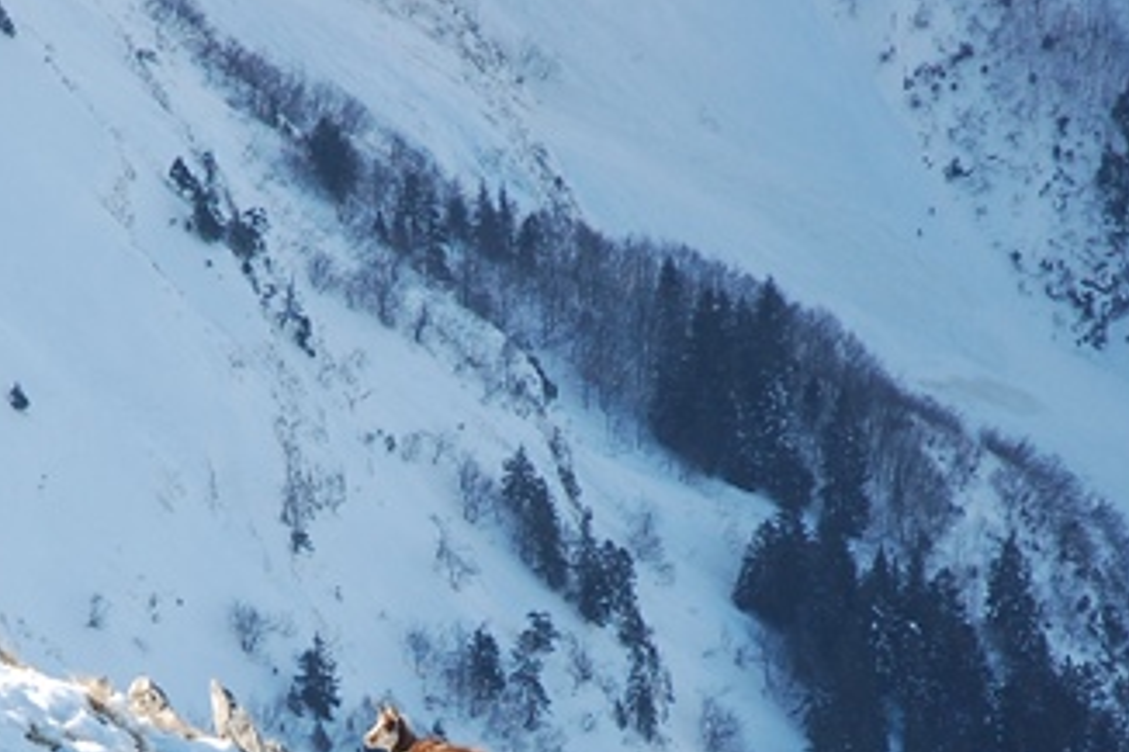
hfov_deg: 8.0
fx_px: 8087
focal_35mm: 258
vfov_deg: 5.3
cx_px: 426
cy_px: 797
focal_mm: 70
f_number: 5.6
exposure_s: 1/500
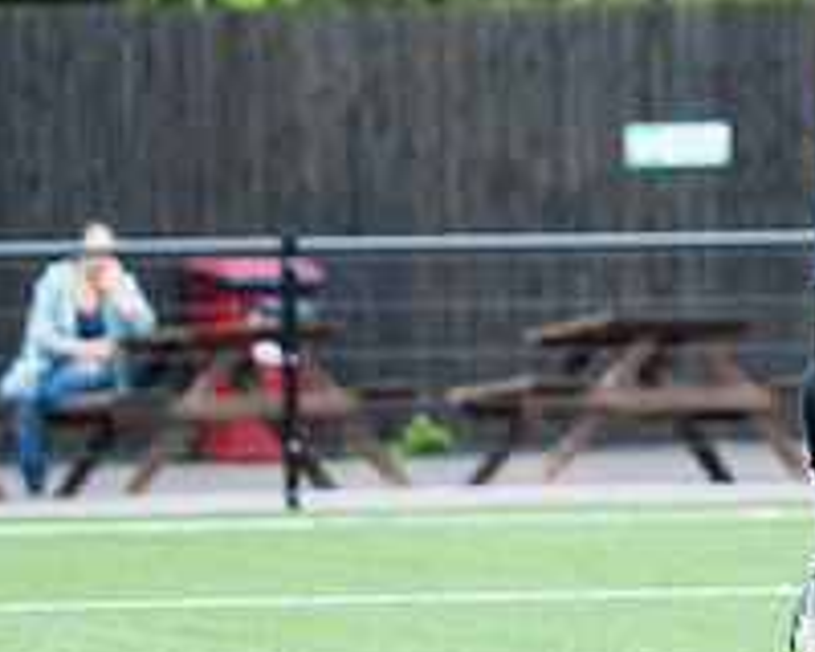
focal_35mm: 519
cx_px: 777
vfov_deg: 3.0
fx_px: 12519
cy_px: 103
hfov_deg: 3.7
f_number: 2.8
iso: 1000
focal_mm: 135
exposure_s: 1/1250
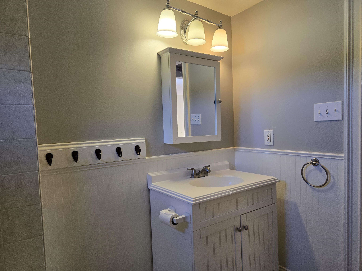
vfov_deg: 58.9
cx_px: 181
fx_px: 241
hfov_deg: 73.9
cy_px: 136
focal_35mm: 23
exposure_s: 1/120
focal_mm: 5.4
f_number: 1.8
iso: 125
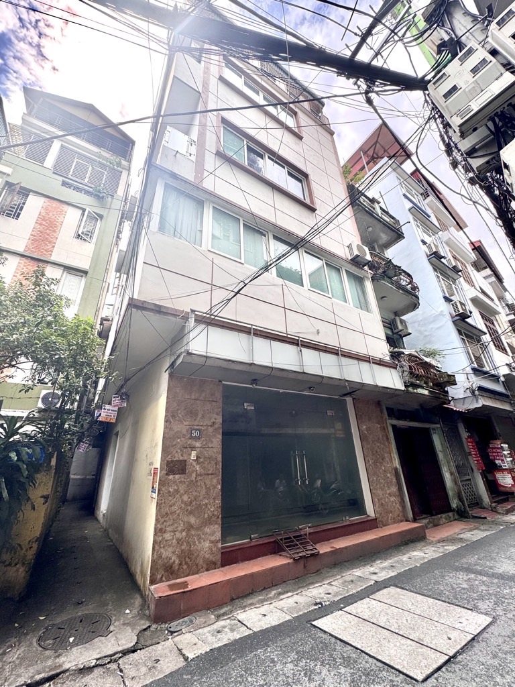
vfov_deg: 102.1
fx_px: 278
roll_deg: +2.2
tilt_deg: +24.8
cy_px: 344
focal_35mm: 14
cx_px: 258
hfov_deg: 85.7
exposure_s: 1/713
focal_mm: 2.22
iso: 40
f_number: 2.2
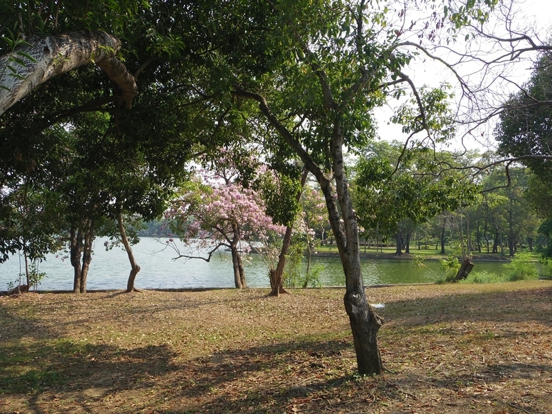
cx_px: 276
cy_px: 207
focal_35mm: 27
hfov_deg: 65.3
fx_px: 431
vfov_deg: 51.4
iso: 100
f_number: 4
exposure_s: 1/250
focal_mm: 5
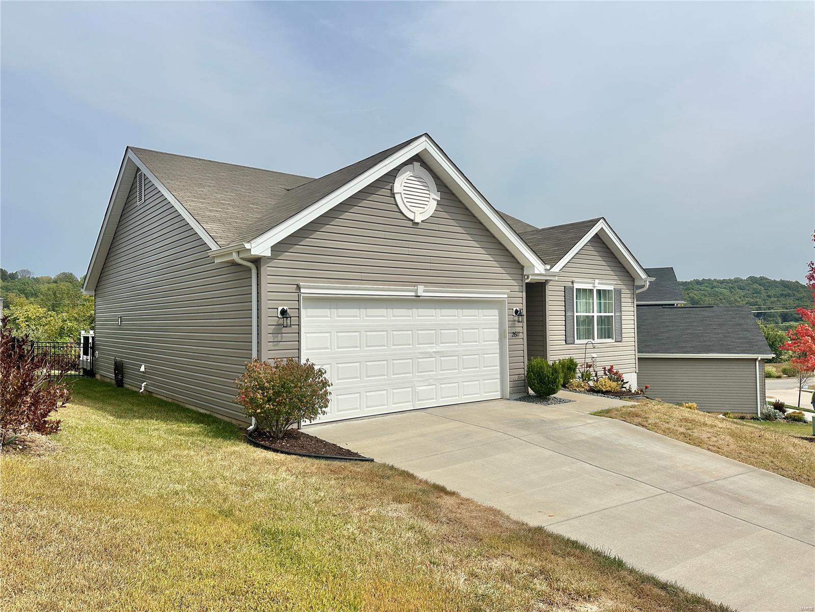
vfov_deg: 56.8
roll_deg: +0.8
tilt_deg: +1.9
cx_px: 408
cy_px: 306
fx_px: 565
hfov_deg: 71.6
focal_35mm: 24
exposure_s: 1/9709
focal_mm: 6.86
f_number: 1.78
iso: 80
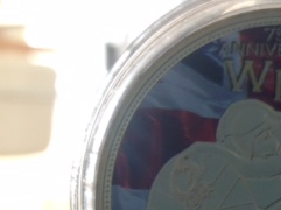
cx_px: 281
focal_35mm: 93
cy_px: 268
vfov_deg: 15.2
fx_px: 754
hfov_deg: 20.4
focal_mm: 4.28
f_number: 2.4
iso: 80
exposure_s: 1/15
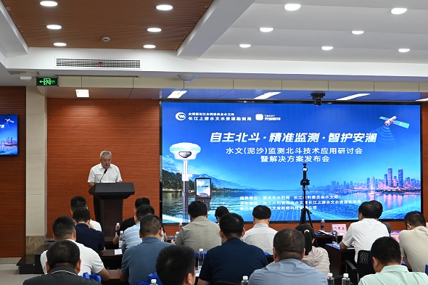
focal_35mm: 58
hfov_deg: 34.5
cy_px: 144
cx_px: 216
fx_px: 689
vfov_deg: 23.4
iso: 720
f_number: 5.3
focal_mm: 38
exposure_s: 1/60
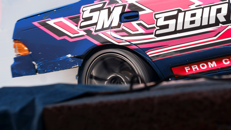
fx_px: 1859
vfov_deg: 4.0
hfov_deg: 7.1
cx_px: 110
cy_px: 73
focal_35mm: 303
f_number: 8
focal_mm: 120
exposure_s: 1/125
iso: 100
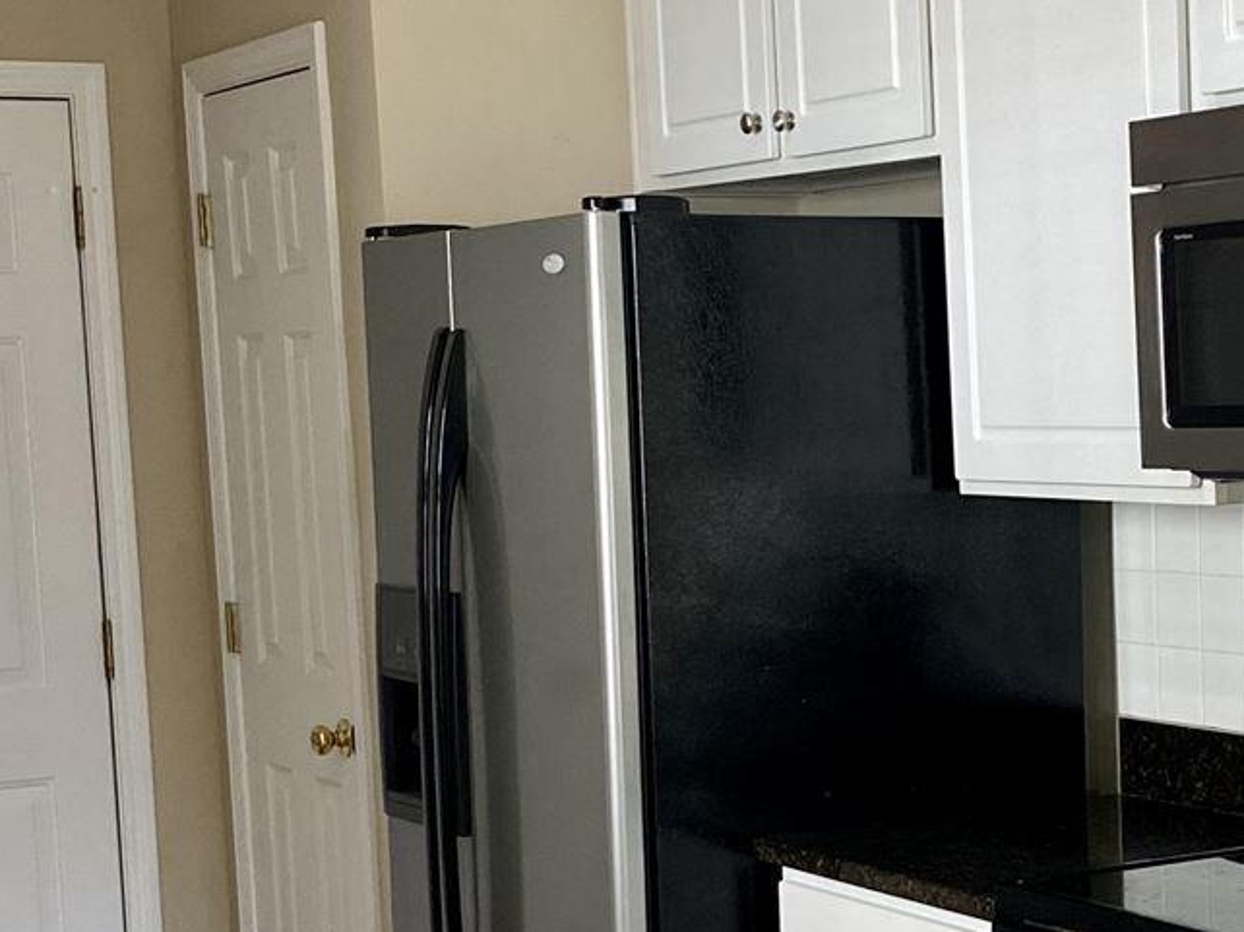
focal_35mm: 83
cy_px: 738
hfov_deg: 23.1
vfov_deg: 17.6
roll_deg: +0.8
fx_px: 2982
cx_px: 1050
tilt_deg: -5.8
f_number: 1.8
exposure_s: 1/120
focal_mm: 4.25
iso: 125
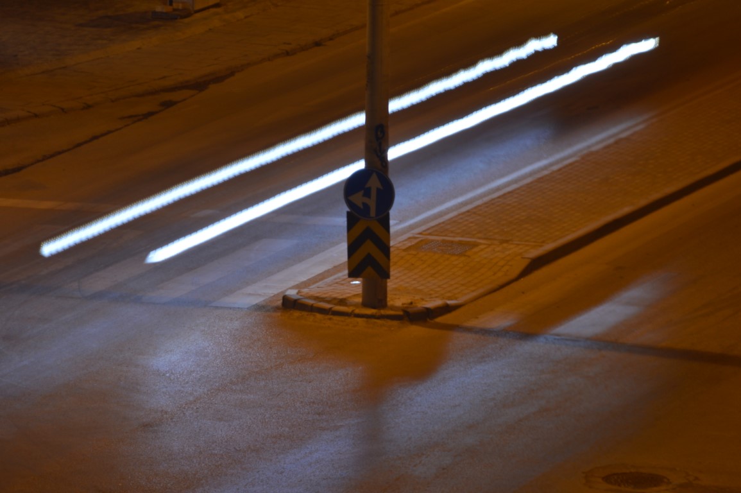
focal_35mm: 300
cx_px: 370
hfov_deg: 6.9
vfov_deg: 4.6
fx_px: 6170
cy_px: 246
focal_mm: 200
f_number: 7.1
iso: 100
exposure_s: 1
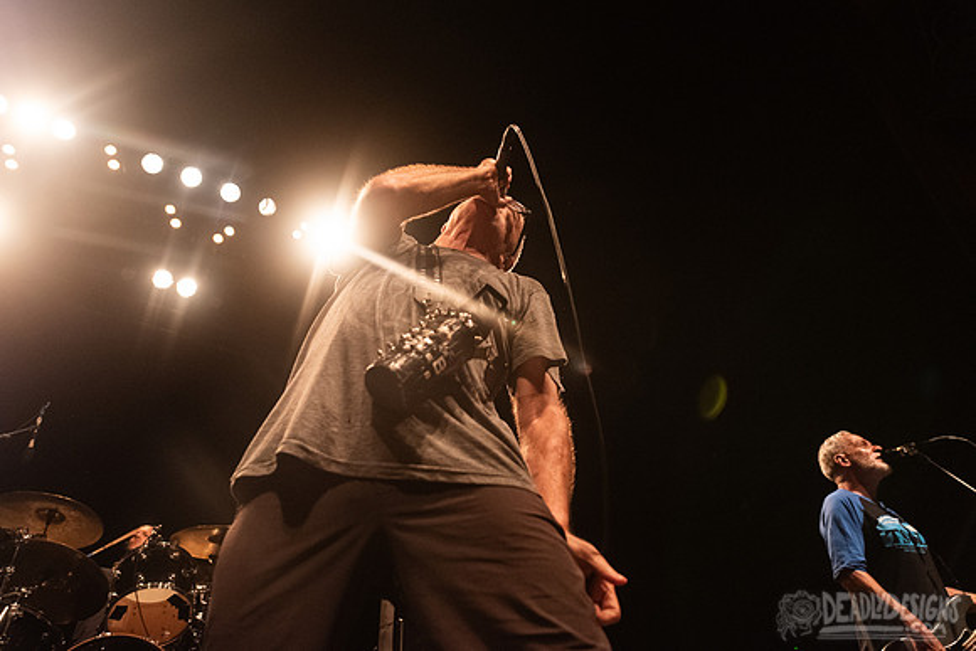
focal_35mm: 26
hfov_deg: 69.8
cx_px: 452
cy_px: 302
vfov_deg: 50.0
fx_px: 698
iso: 3200
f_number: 3.2
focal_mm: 24
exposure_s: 1/125
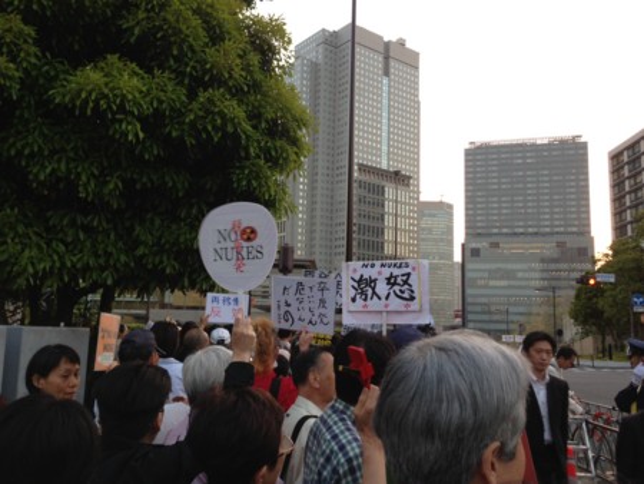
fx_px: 614
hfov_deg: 55.3
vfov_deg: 43.0
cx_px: 322
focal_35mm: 33
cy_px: 242
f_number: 2.4
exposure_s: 1/60
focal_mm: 4.13
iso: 64
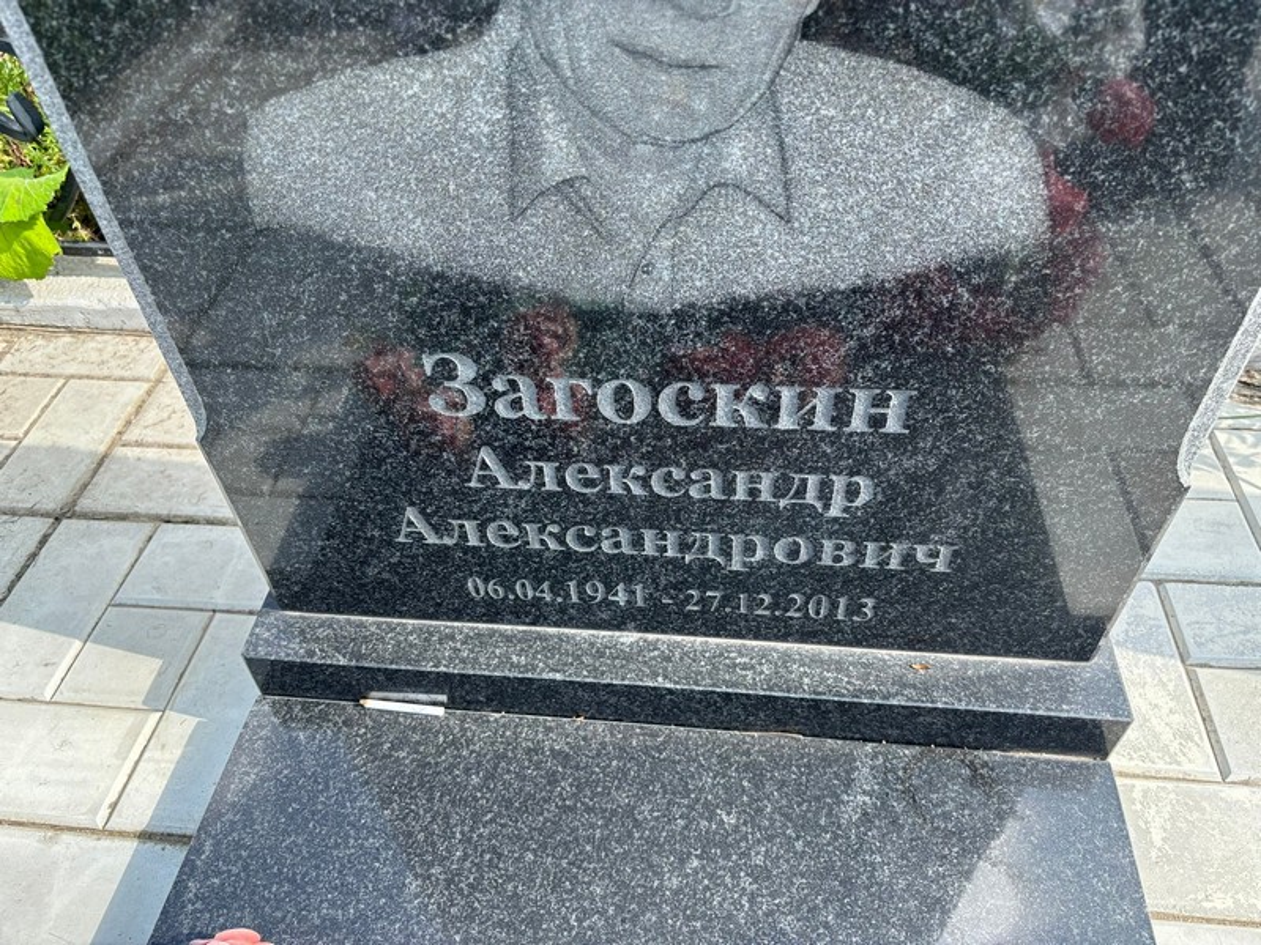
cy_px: 472
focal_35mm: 26
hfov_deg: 67.3
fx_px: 947
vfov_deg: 53.1
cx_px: 630
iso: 50
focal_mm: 5.96
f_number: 1.6
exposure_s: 1/641
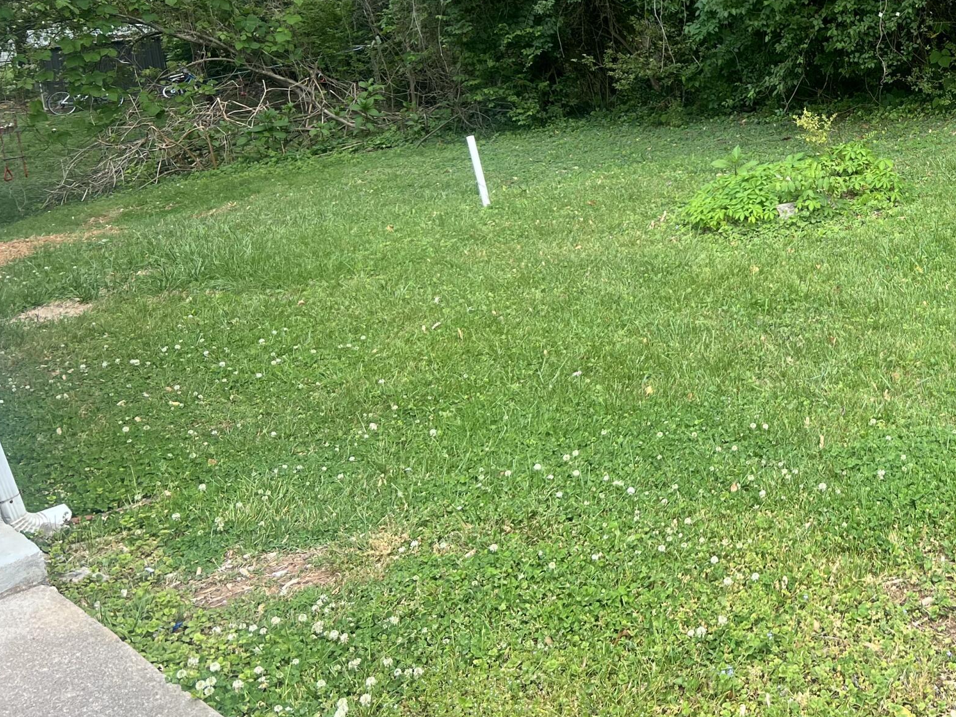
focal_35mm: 50
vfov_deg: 28.4
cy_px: 134
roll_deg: +4.2
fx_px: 1381
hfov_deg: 35.4
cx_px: 904
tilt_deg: -10.4
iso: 50
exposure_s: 1/368
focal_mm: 5.7
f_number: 1.5
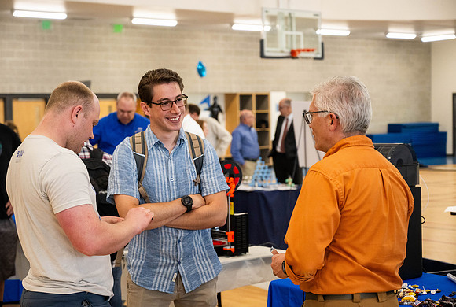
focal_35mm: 67
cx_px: 220
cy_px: 149
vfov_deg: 20.4
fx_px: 854
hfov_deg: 29.9
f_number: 4
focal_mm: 65
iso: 2000
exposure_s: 1/320
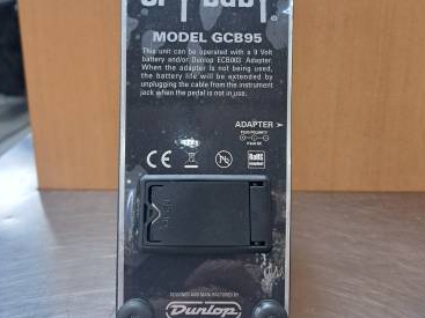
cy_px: 97
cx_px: 218
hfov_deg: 54.0
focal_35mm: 34
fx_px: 417
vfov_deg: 41.0
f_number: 1.8
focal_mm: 5.23
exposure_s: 1/60
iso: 320
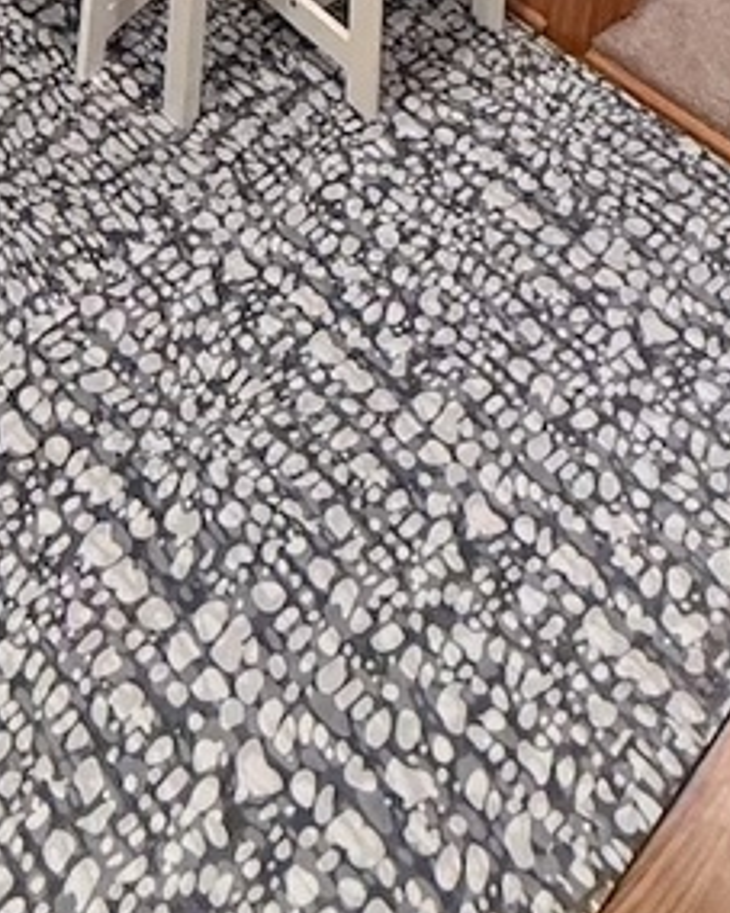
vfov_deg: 21.7
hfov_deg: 27.2
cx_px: -29
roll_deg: -1.6
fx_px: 1405
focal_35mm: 52
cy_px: -749
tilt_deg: -11.3
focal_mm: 2.22
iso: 500
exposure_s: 1/60
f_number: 2.2
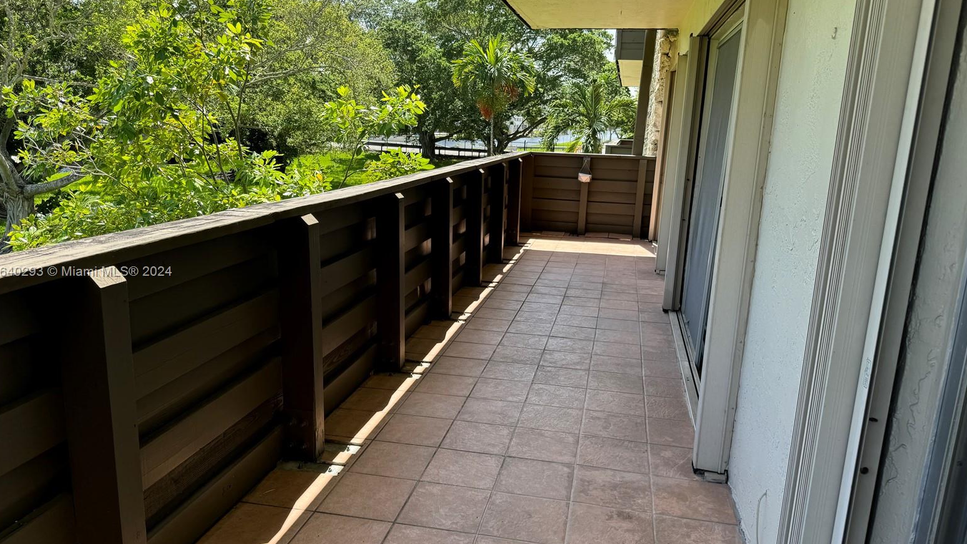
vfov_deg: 42.9
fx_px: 692
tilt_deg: -11.9
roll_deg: -2.3
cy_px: 273
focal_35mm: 27
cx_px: 472
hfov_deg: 69.8
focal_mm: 6.76
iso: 80
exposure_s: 1/888
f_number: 1.78
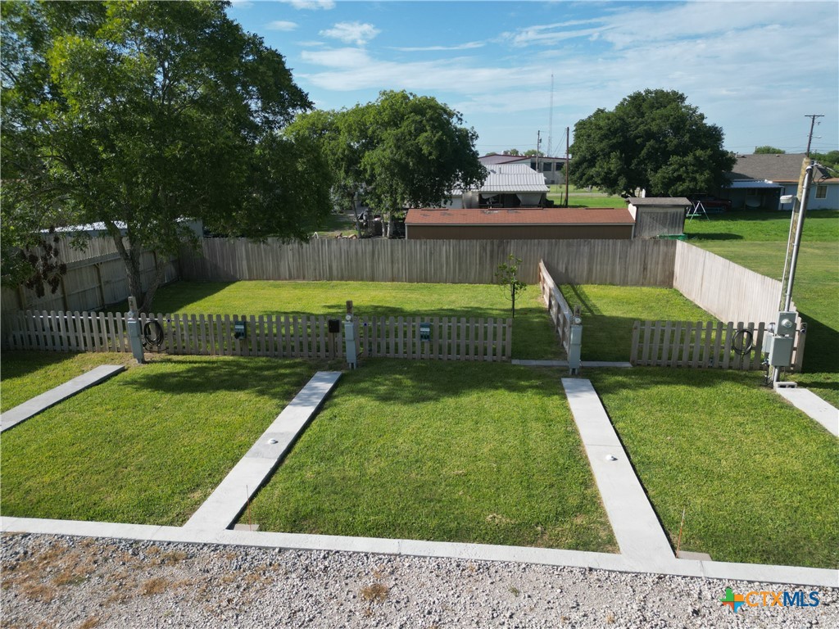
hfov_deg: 71.6
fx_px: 582
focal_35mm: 24
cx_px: 420
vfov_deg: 56.8
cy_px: 314
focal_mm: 6.72
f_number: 1.7
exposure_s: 1/3000
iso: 130
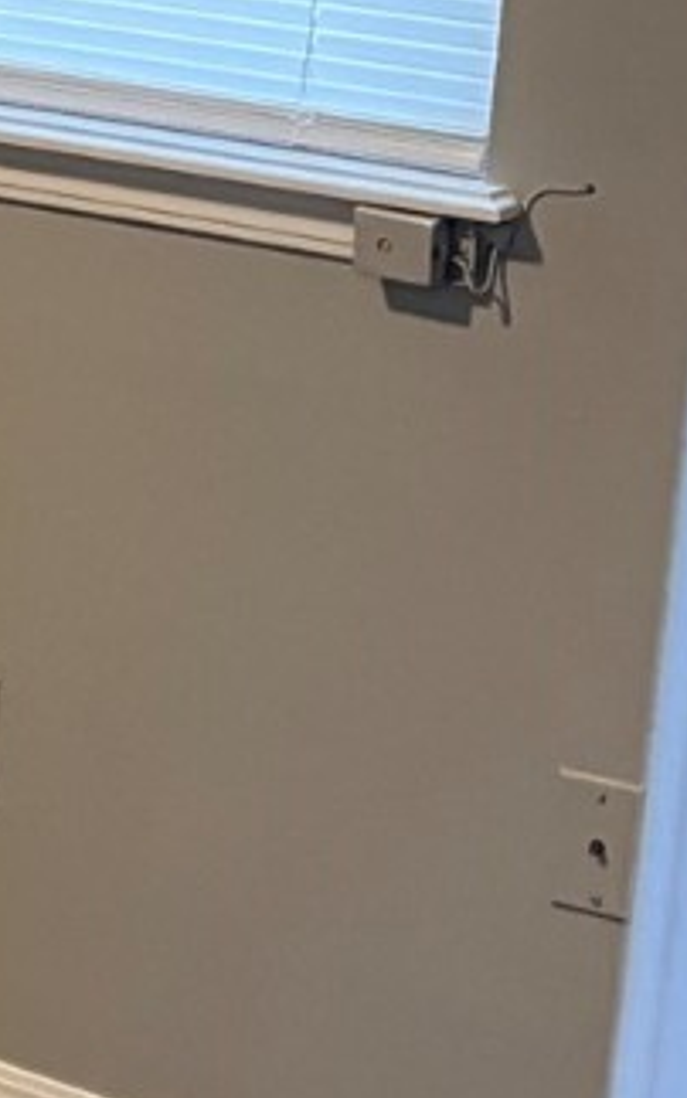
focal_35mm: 131
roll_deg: +0.4
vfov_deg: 15.8
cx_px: -1218
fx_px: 3923
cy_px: 184
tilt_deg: -10.7
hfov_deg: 8.7
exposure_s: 1/60
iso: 320
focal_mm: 5.96
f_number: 1.6
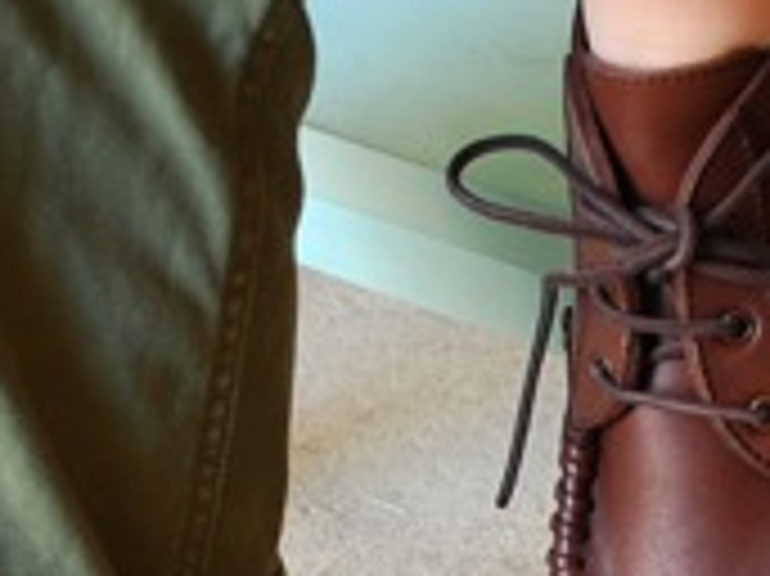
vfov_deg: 12.2
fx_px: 2645
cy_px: 693
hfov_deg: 16.5
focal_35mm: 119
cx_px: 491
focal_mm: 22
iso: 400
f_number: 4.5
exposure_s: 1/25
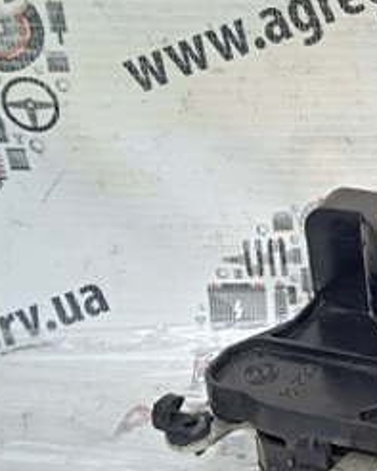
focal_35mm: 71
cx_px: 524
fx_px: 990
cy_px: 290
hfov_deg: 19.4
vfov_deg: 26.7
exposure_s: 1/420
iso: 100
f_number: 2.2
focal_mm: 3.43
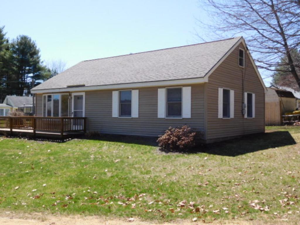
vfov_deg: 40.7
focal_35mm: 35
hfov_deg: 52.6
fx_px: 303
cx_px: 150
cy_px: 112
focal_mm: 6.2
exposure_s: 1/640
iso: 125
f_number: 3.8
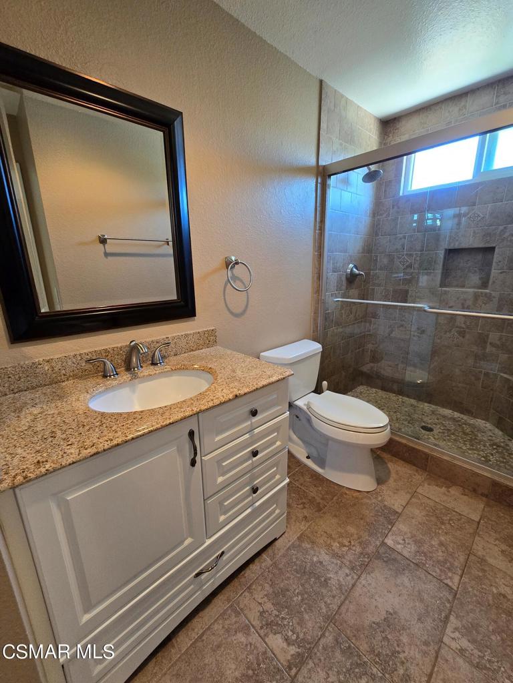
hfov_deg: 89.9
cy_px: 342
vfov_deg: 106.2
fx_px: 257
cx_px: 256
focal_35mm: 13
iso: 320
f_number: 2.2
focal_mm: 2.2
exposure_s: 1/60
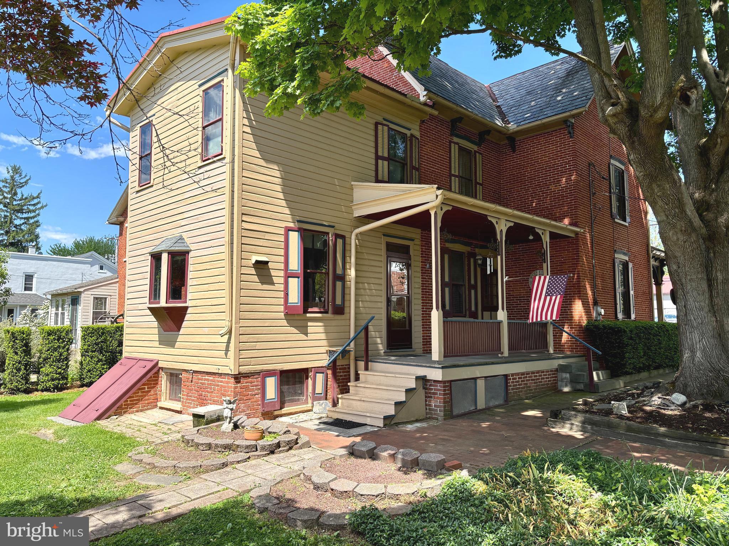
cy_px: 273
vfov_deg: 53.1
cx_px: 364
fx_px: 548
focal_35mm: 26
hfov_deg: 67.3
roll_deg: -0.2
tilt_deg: +5.9
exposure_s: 1/1499
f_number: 1.6
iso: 50
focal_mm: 5.96
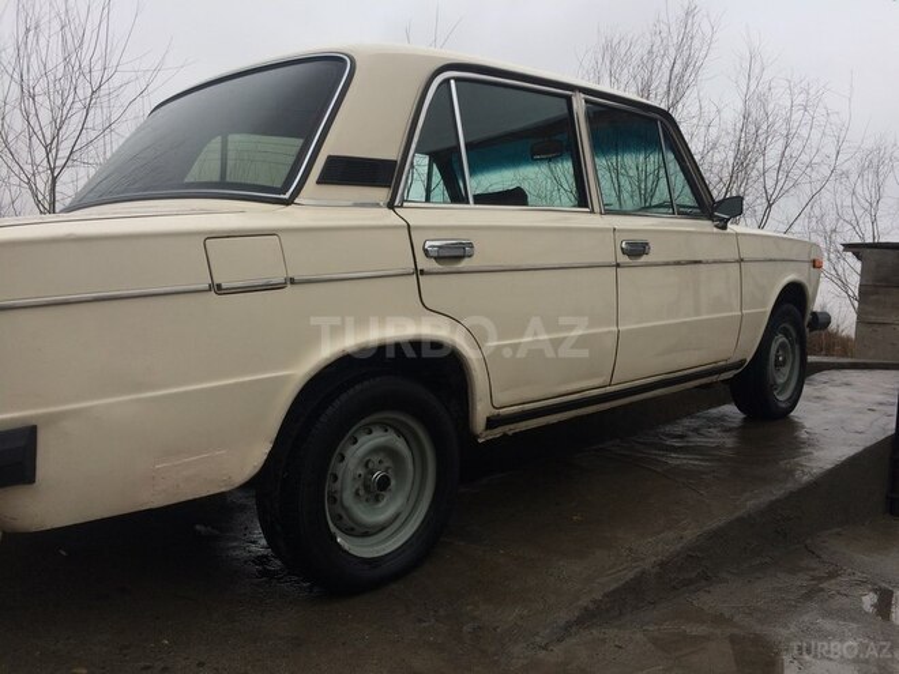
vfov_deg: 48.2
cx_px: 450
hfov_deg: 61.7
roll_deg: -3.6
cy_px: 337
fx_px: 753
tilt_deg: -3.1
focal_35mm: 29
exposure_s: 1/246
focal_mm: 4.15
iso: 32
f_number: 2.2
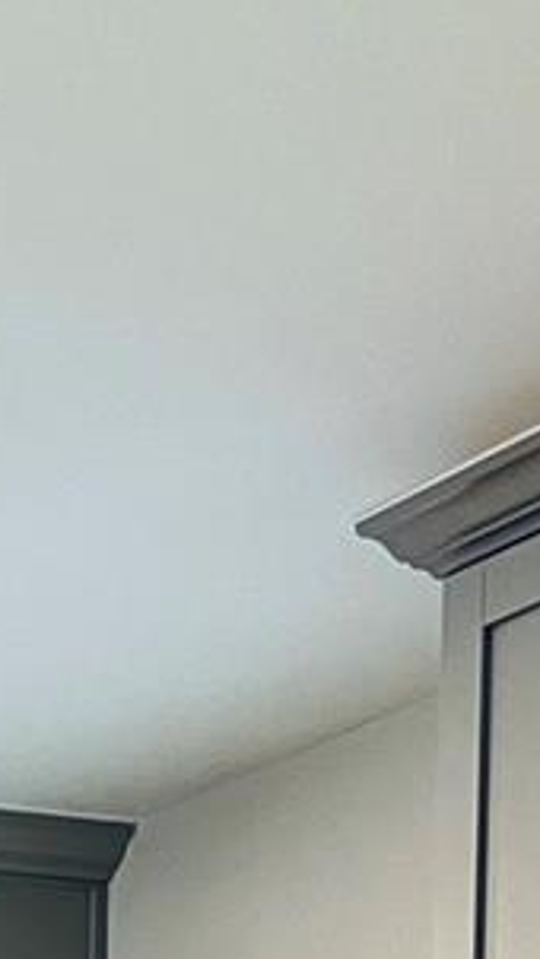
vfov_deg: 12.5
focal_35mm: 144
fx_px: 3664
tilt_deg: -4.9
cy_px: 2121
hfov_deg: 8.0
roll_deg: +0.3
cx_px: -604
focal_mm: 5.7
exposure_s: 1/60
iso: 100
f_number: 1.5
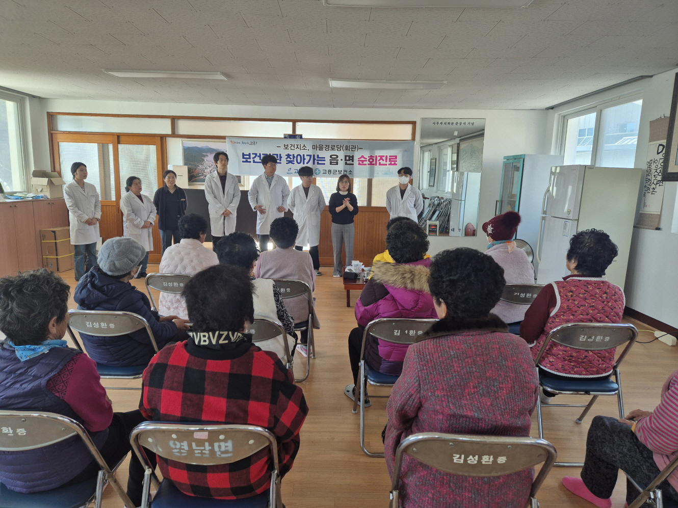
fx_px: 450
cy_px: 254
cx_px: 339
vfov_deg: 58.9
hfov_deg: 73.9
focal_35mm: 23
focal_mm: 5.4
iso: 64
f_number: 1.8
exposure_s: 1/120
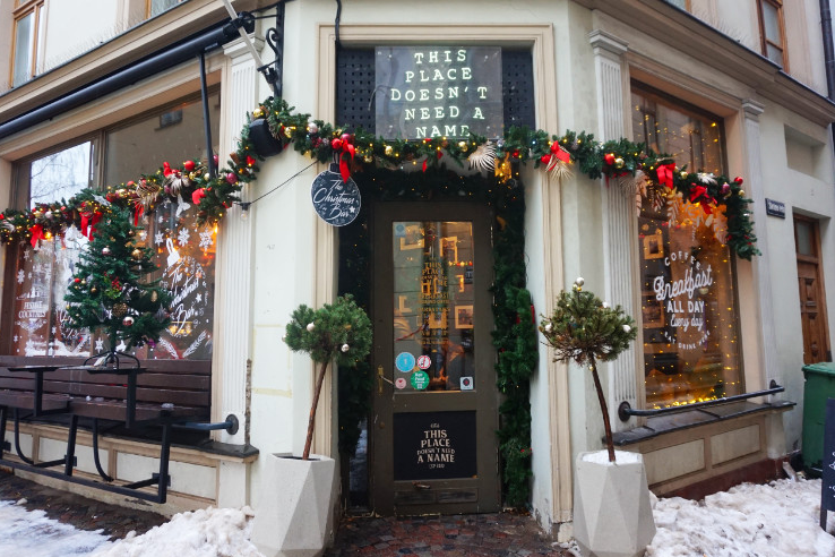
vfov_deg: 49.5
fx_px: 603
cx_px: 421
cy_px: 265
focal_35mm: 26
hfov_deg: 69.4
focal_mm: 16
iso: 500
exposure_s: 1/60
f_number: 4
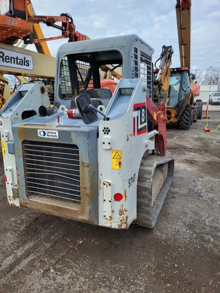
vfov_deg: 67.3
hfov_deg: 53.1
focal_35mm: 26
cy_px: 146
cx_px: 110
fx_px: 220
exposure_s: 1/701
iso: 40
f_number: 1.8
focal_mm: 5.4
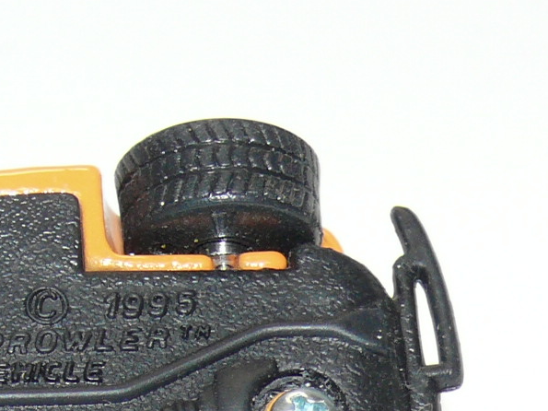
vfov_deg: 5.4
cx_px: -135
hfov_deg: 7.1
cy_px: 405
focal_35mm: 277
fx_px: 4384
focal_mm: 13.6
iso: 100
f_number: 4
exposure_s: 1/30
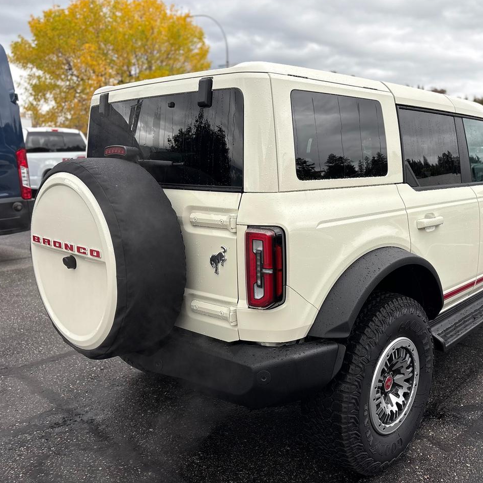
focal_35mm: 31
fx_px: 489
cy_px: 239
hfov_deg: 51.9
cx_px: 306
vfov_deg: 52.5
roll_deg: -0.9
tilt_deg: -8.7
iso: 50
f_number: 1.6
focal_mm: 5.96
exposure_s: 1/591
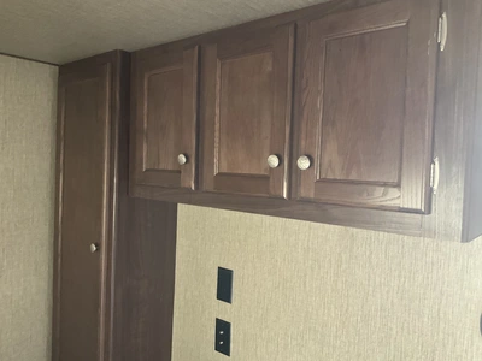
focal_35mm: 29
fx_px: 404
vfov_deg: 48.2
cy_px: 180
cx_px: 241
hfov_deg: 61.7
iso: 320
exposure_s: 1/50
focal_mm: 3
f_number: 1.8
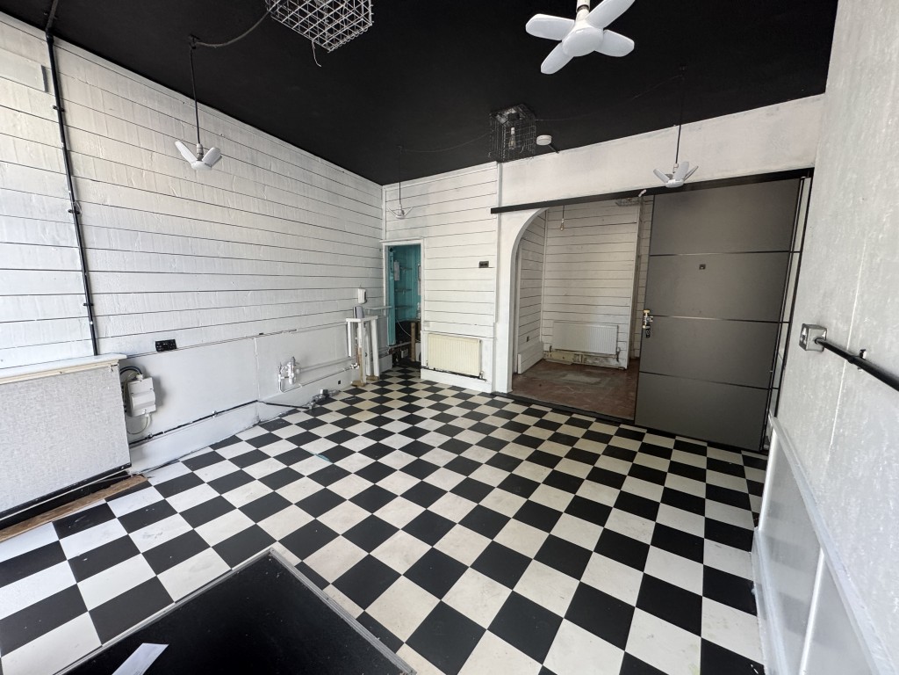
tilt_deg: -7.8
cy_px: 338
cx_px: 450
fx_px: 364
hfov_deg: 102.1
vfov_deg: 85.7
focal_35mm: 14
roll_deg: +0.3
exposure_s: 1/99
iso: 200
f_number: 2.2
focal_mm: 2.22
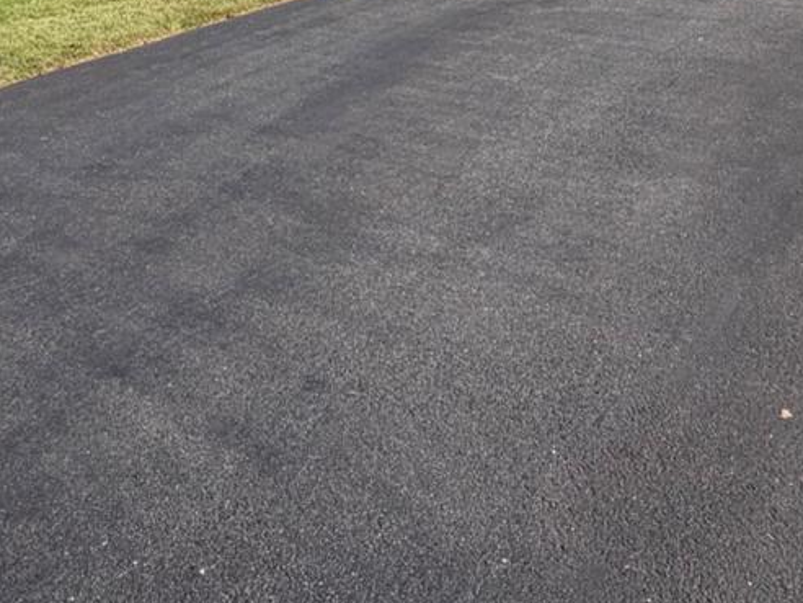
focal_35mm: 41
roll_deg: +3.3
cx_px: 326
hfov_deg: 45.6
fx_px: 951
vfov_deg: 31.8
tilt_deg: -7.7
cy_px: -31
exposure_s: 1/770
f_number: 2.2
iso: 32
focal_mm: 2.22
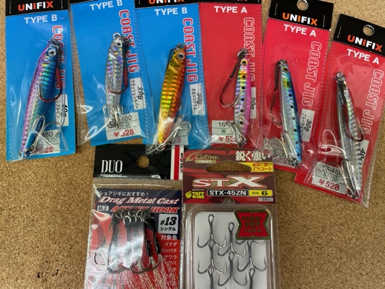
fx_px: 289
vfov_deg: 53.1
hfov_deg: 67.3
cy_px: 144
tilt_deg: -83.5
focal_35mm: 26
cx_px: 192
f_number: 1.6
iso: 80
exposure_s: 1/120
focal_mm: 4.2
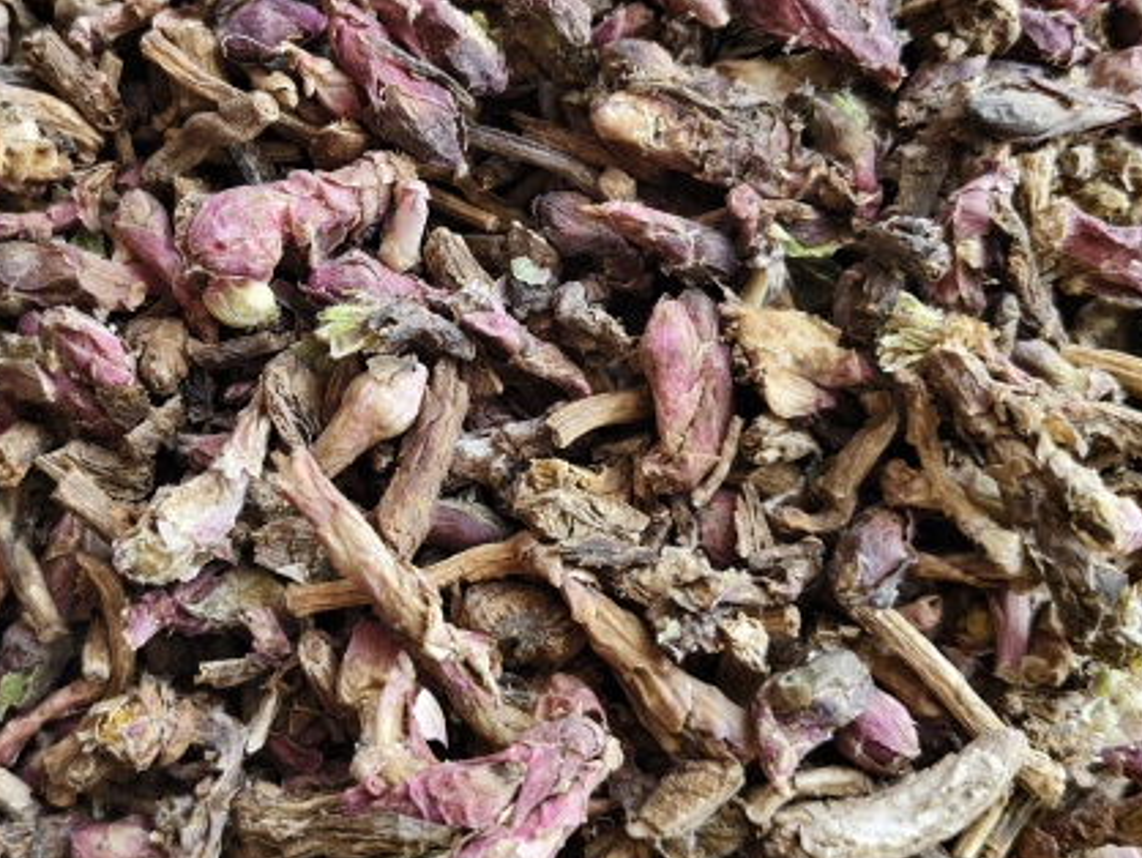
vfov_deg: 32.8
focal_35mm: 44
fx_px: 1452
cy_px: 336
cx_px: 374
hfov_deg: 42.3
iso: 71
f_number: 1.88
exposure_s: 1/201
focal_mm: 5.56
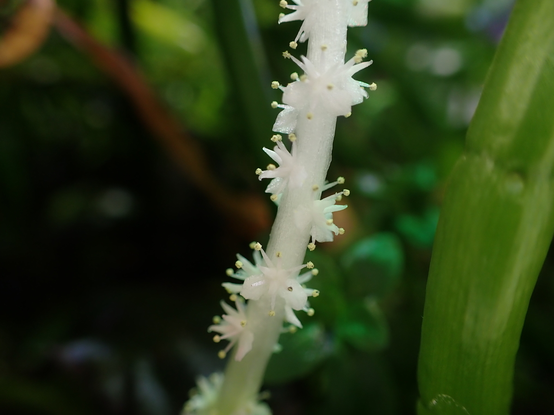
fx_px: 480
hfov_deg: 60.0
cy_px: 208
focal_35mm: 30
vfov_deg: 46.8
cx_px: 277
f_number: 2.3
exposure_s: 1/125
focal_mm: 5.4
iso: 160
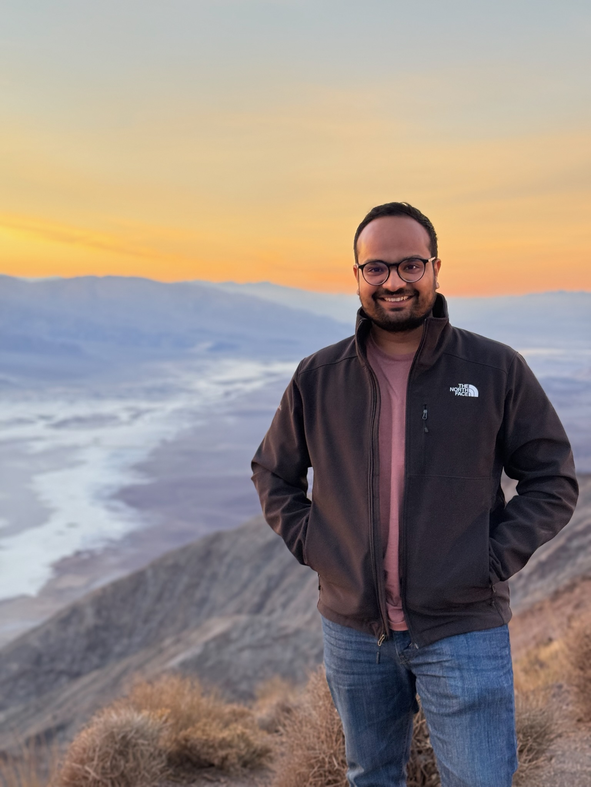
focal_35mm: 48
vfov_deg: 39.7
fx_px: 1093
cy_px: 394
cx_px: 296
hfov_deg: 30.3
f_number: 1.78
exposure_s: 1/123
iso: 125
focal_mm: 6.76
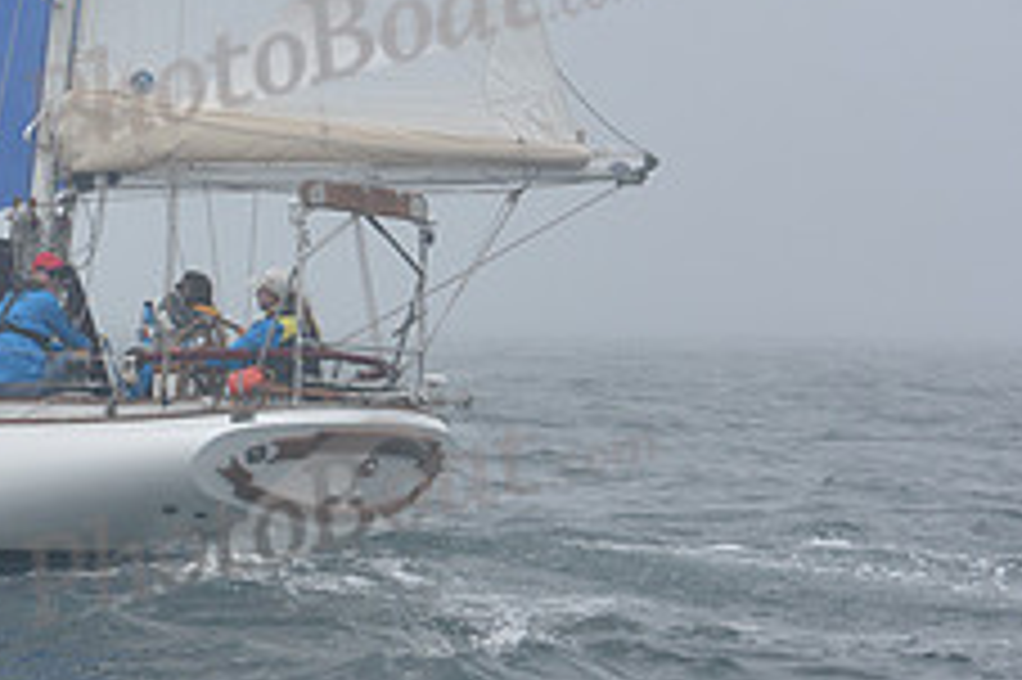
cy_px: 340
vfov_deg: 7.7
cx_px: -207
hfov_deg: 11.3
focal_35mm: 179
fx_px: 5078
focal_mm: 70
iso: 250
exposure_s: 1/800
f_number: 9
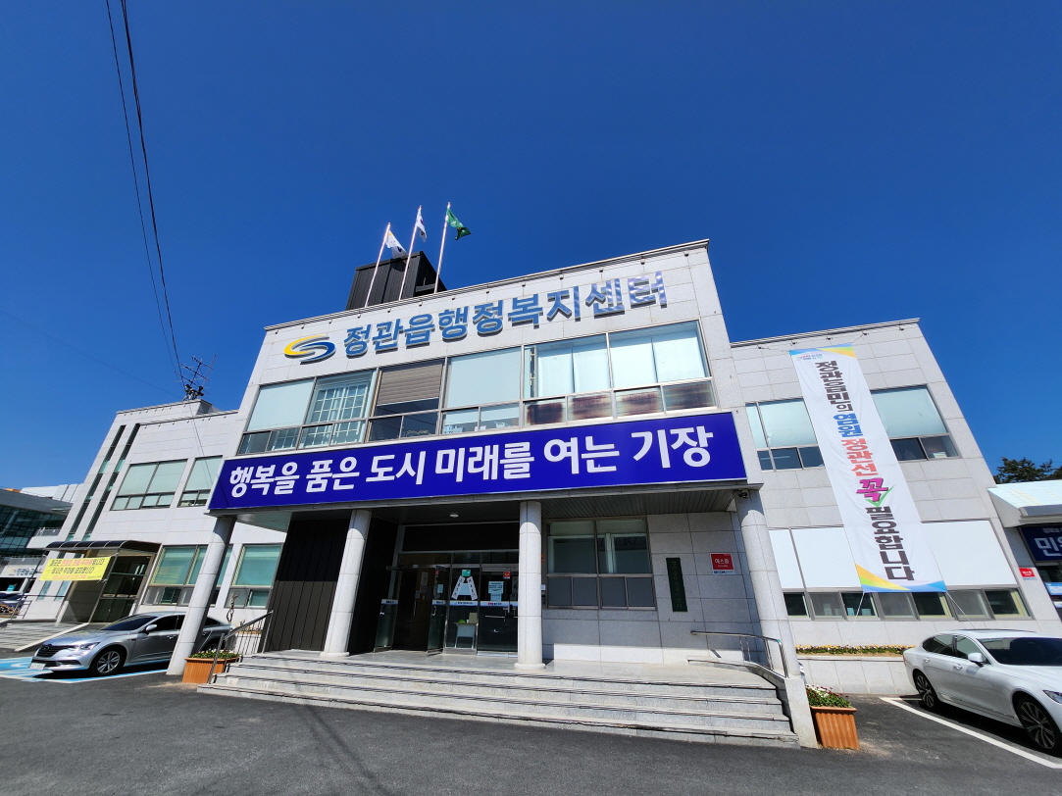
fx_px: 399
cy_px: 398
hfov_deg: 106.2
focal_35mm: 13
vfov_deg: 89.9
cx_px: 531
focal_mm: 1.7
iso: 32
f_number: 2.2
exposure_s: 1/1953
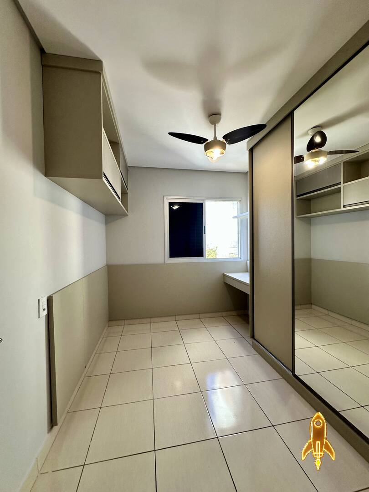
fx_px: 199
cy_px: 246
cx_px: 184
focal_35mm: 14
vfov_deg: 102.1
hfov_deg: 85.7
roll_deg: +0.0
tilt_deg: +1.0
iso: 125
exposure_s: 1/120
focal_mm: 2.22
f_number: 2.2
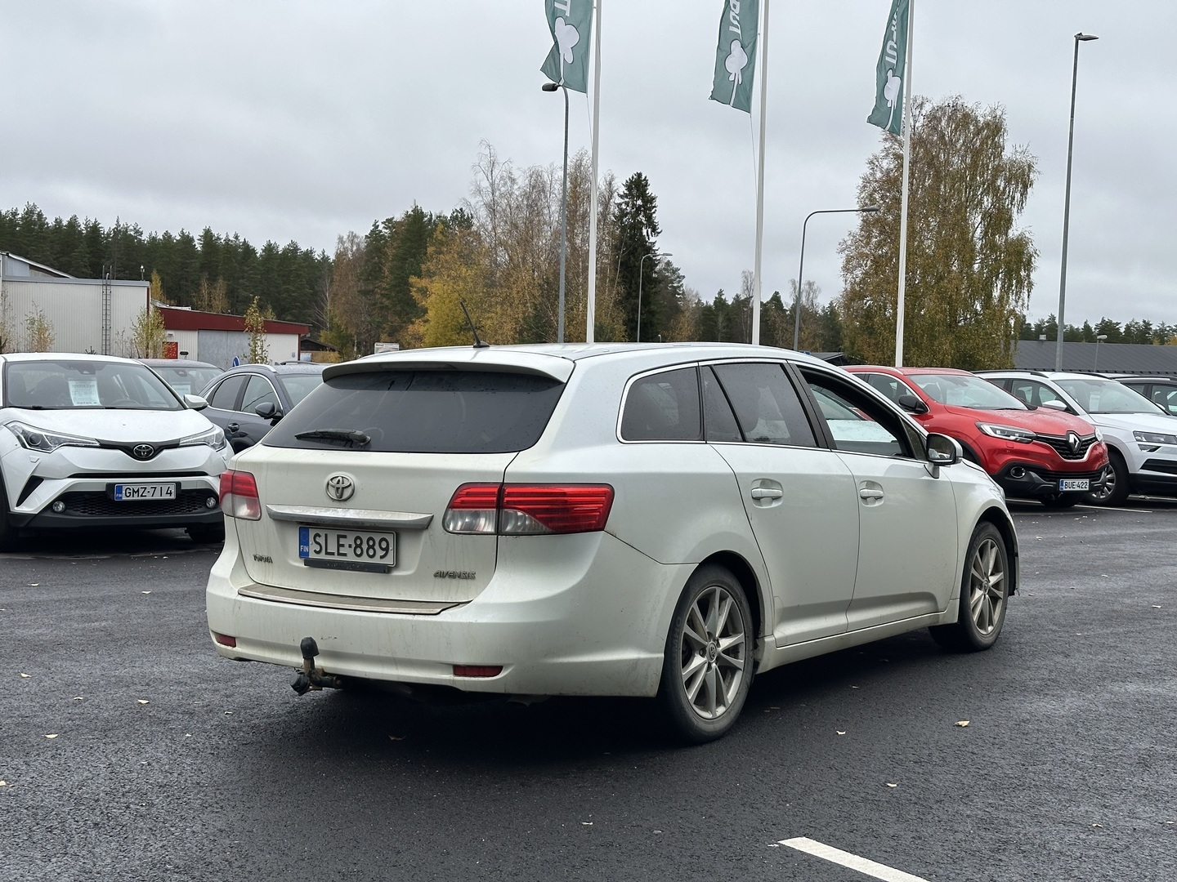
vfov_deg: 30.3
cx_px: 588
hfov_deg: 39.7
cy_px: 441
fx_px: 1632
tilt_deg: -2.4
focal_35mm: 48
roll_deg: -1.4
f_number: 1.78
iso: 64
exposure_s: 1/642
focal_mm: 6.86
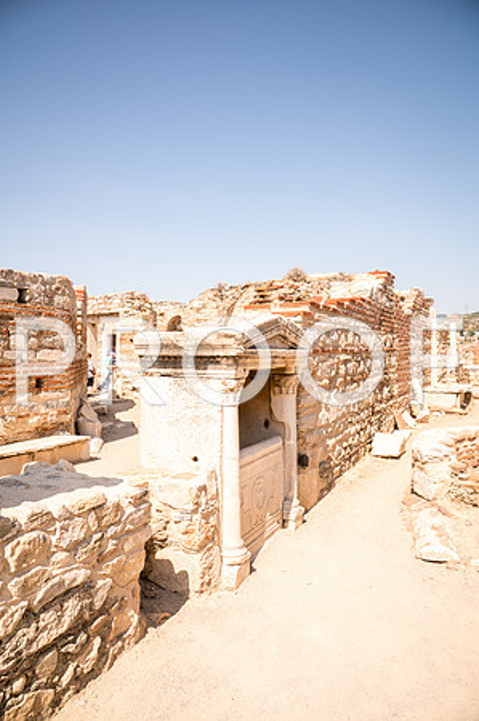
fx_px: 480
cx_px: 240
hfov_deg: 53.0
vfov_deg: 73.8
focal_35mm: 24
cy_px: 360
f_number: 8
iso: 100
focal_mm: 24
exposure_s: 1/200
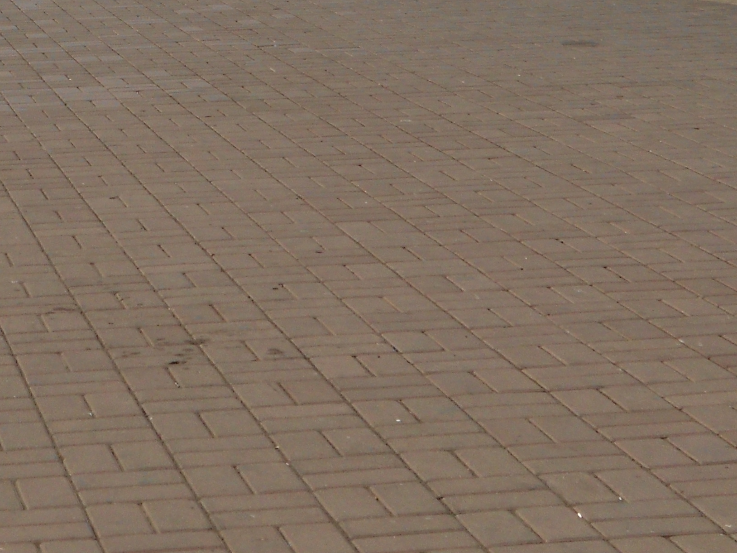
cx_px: -4
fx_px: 2768
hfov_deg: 14.9
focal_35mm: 130
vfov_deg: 11.1
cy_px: -163
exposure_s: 1/1000
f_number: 4.5
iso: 80
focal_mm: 8.8
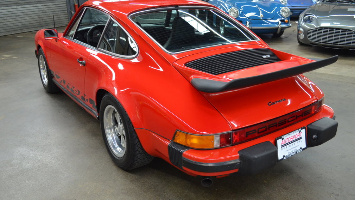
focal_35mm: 35
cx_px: 177
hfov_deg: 56.6
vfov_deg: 33.7
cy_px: 89
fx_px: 329
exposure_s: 1/60
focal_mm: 22
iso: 720
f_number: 4
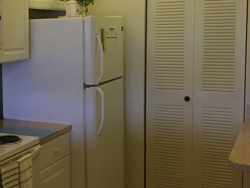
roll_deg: +0.3
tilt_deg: -5.3
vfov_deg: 22.2
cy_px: 79
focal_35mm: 66
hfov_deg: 28.0
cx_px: 15
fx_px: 477
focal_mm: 4.15
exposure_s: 1/30
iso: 40
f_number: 2.2
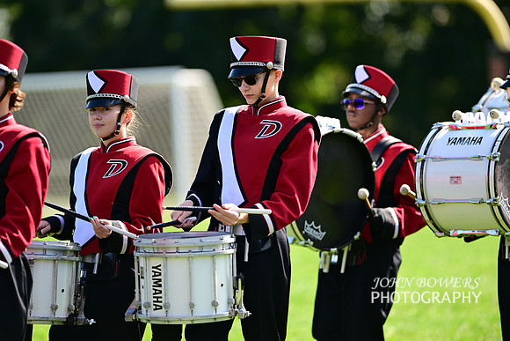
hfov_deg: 6.9
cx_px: 255
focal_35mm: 300
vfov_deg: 4.6
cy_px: 170
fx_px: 4251
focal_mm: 300
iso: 360
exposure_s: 1/1600
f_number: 2.8
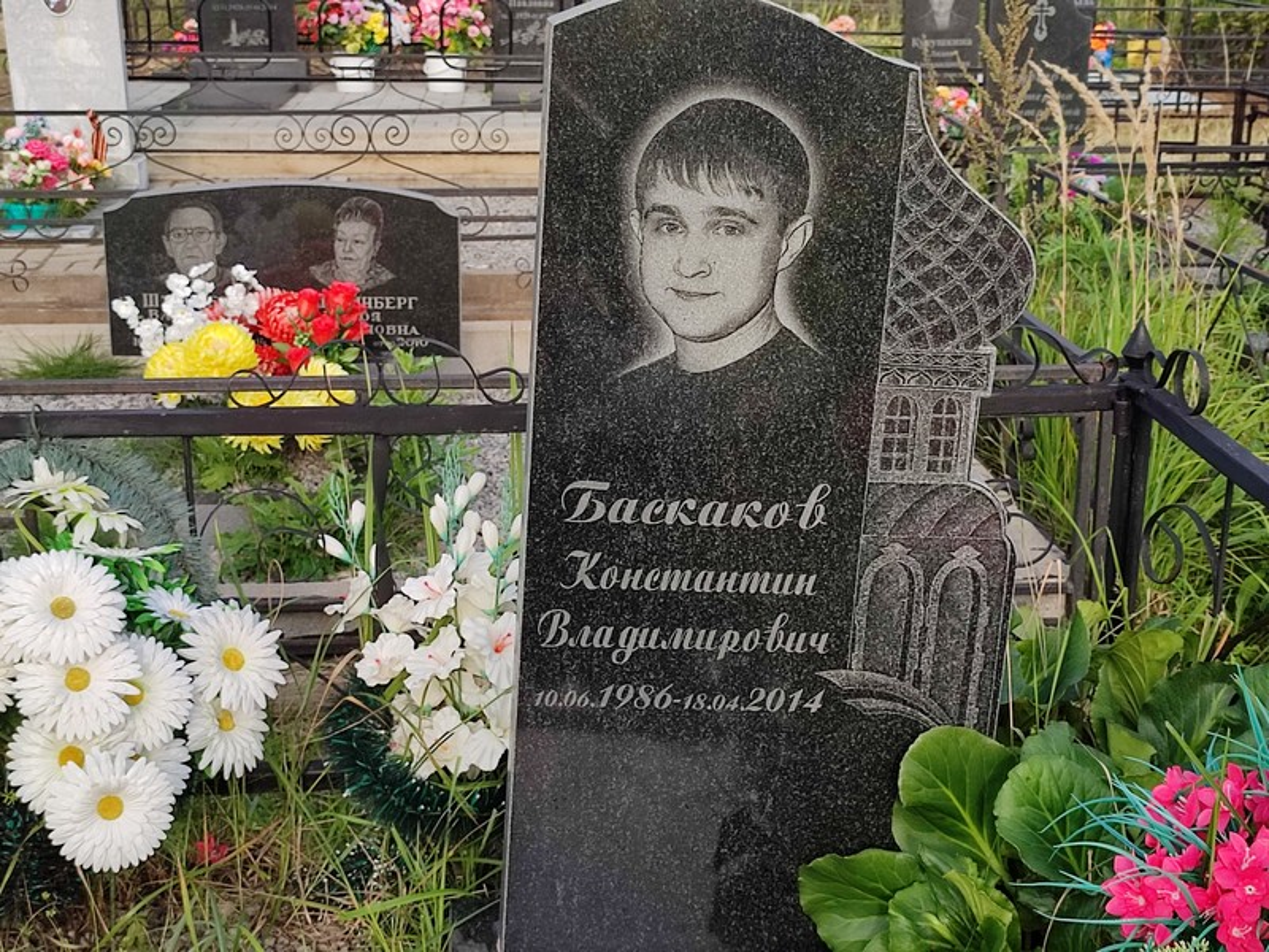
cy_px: 476
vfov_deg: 54.9
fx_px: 916
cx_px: 634
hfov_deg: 69.4
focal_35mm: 25
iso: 50
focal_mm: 6.04
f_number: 1.9
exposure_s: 1/355
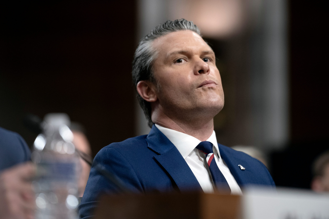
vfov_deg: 6.9
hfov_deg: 10.3
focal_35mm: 200
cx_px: 164
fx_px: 1826
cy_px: 110
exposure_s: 1/320
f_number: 2.8
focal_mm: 200
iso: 3200
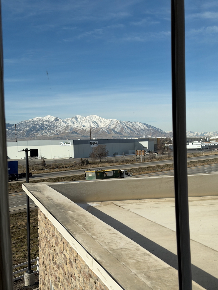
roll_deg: +1.6
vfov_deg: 39.7
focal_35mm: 48
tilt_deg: -1.4
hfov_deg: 30.3
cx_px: 109
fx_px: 403
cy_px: 145
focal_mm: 6.76
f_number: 1.78
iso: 64
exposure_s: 1/6024
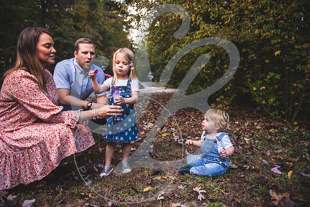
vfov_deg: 53.2
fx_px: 207
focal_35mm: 24
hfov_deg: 73.7
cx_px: 155
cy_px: 104
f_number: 2.8
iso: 100
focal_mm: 24
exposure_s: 1/200
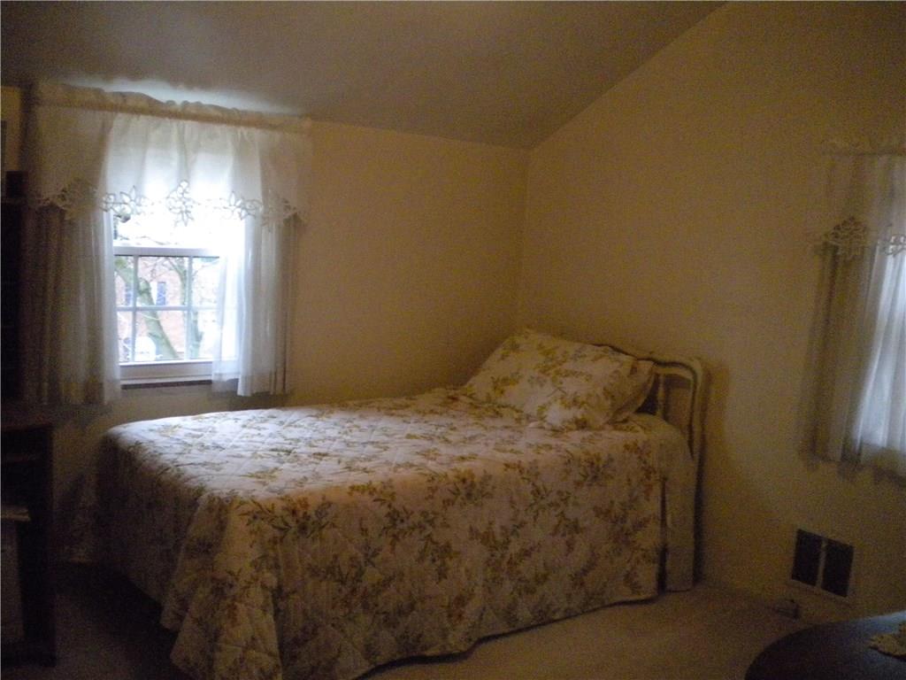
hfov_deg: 52.6
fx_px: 916
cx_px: 453
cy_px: 340
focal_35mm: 35
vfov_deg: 40.7
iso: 1024
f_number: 3.1
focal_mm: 6.3
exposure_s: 1/119
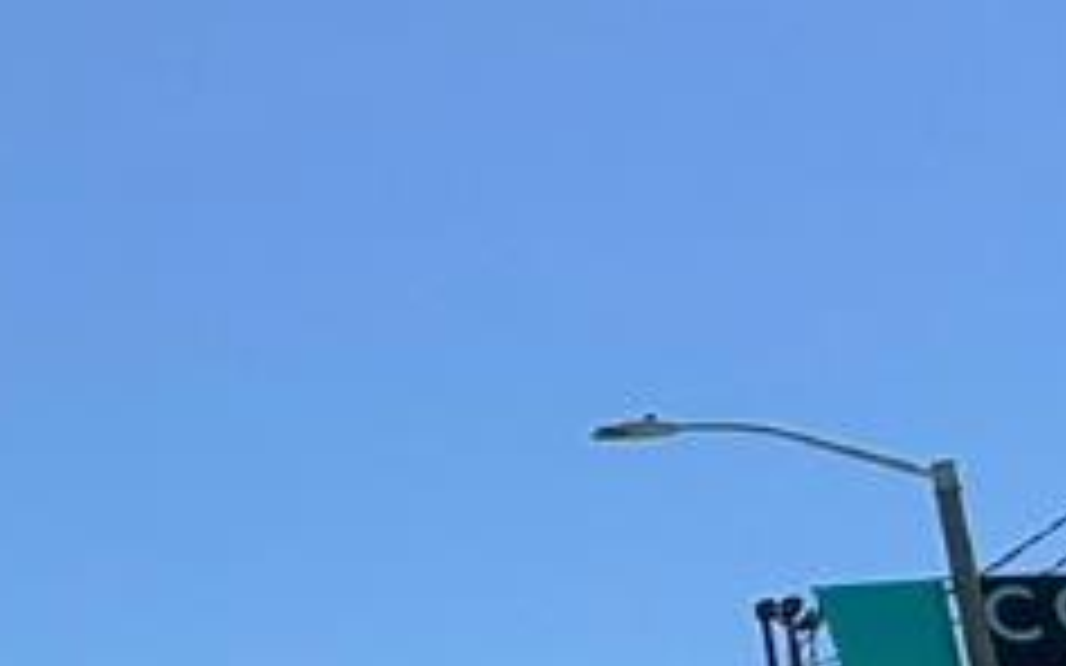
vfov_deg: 13.6
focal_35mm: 94
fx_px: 2730
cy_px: 718
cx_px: -1075
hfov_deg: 16.6
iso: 50
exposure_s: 1/2410
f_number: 2.2
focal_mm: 2.22
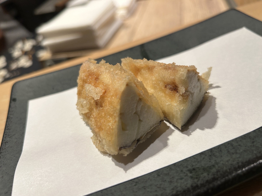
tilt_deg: -37.6
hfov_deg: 67.3
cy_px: 98
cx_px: 131
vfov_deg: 53.1
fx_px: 197
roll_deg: +15.5
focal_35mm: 26
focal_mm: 5.7
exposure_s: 1/100
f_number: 1.5
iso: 64
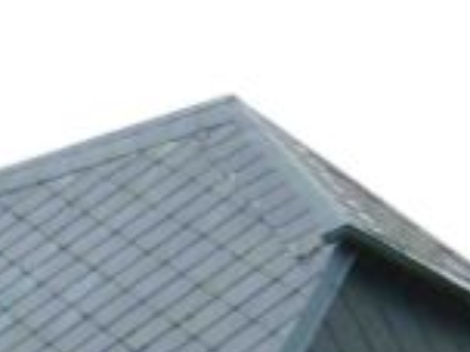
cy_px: 1037
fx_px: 3014
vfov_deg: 6.2
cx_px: 12
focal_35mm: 222
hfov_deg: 8.9
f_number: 2.8
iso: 100
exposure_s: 1/250
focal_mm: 5.5
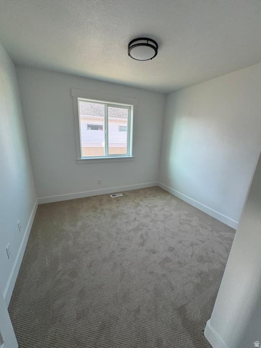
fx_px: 141
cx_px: 130
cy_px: 174
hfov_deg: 85.7
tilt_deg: -16.2
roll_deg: -1.8
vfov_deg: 102.1
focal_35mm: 14
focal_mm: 2.22
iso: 100
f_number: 2.2
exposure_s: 1/120
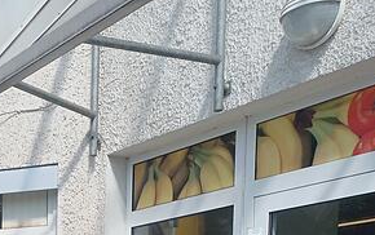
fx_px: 747
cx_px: -123
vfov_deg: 16.0
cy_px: 377
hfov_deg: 24.3
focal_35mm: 73
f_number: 1.8
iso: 32
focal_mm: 4.6
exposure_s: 1/621
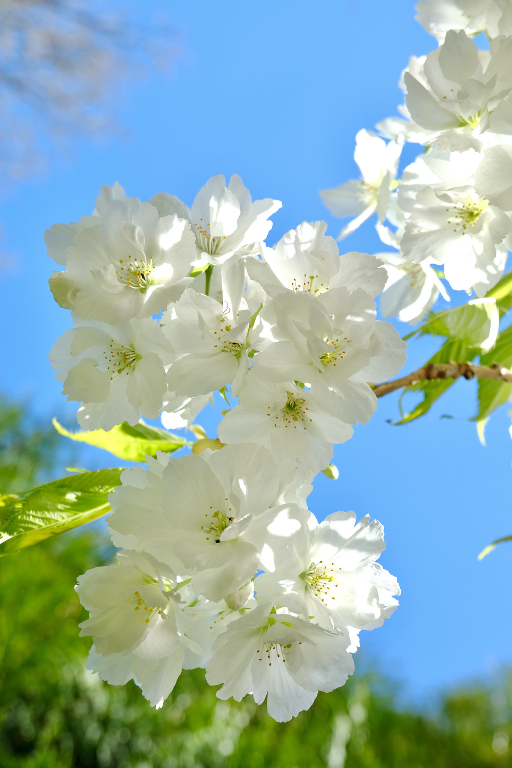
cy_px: 384
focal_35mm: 46
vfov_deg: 42.7
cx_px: 256
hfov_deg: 29.2
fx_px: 981
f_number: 5.6
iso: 160
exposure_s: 1/170
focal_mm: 30.5
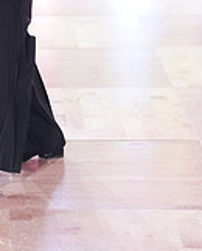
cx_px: -66
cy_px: -156
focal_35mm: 309
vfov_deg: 6.2
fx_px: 2305
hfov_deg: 5.0
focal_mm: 92
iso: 2000
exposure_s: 1/500
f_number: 2.8
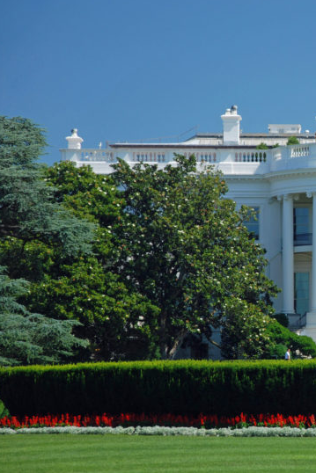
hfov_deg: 5.9
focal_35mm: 231
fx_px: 3039
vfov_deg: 8.9
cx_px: 378
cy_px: 234
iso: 100
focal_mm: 92
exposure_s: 1/125
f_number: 5.6
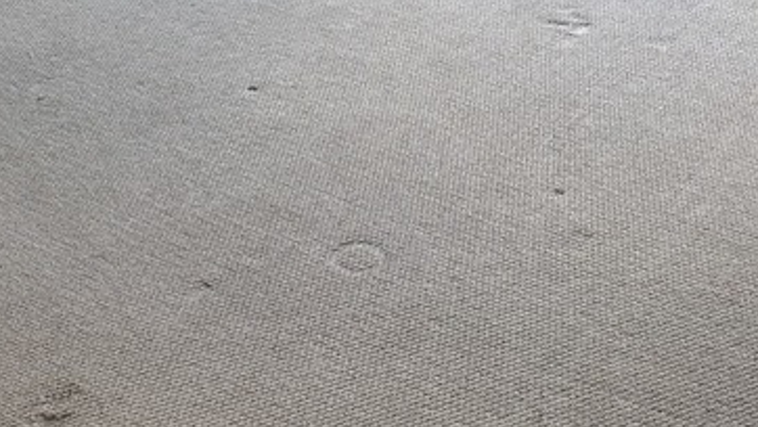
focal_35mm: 78
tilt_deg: -2.2
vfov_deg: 12.2
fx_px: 1568
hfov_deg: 27.2
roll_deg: +0.4
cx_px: 366
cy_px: -617
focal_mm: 6.76
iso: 160
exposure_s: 1/120
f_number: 1.78
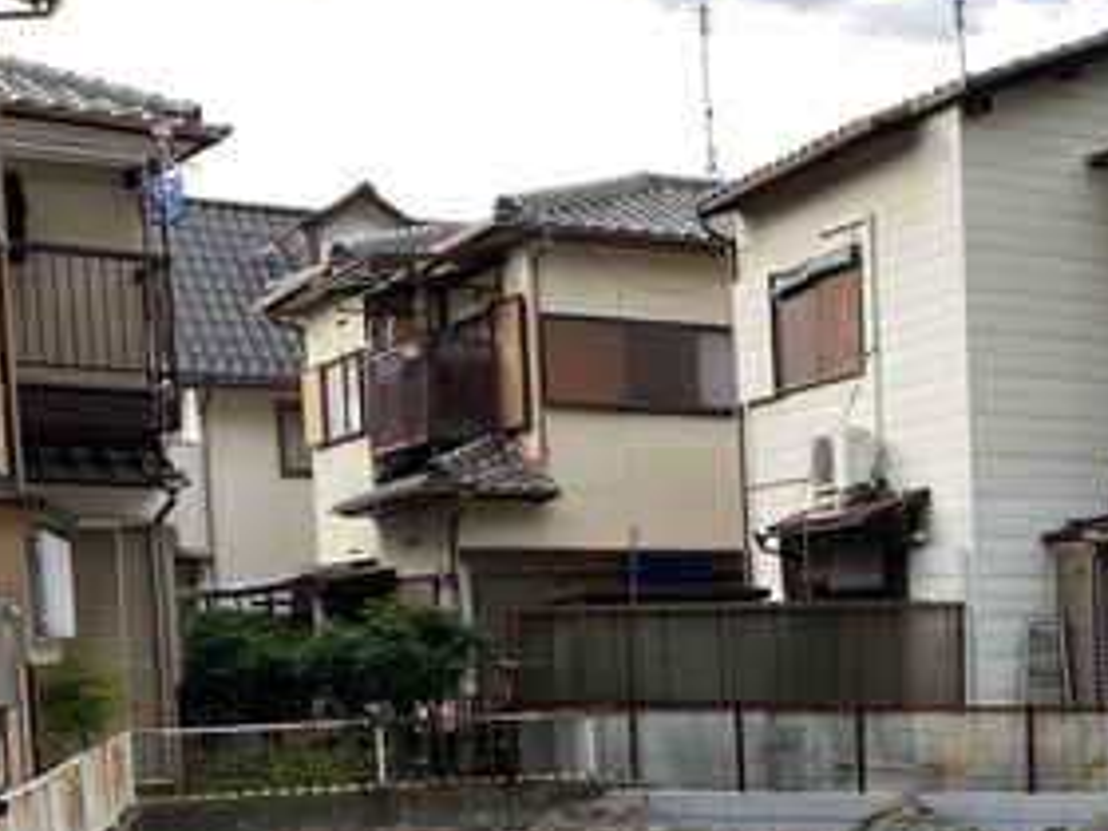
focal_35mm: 64
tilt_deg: -4.0
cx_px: 1219
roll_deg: +1.0
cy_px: 827
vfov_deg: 22.1
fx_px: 2049
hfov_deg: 27.7
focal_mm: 3.99
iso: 20
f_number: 1.8
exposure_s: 1/665
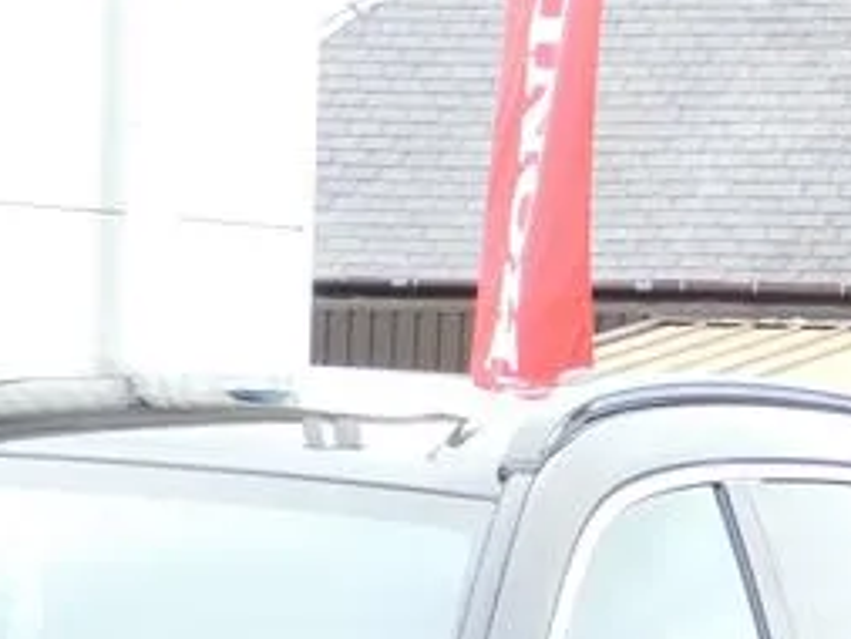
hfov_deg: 7.3
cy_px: 1275
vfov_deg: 5.5
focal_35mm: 267
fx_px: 6567
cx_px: -235
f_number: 4.2
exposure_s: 1/160
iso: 125
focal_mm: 11.7
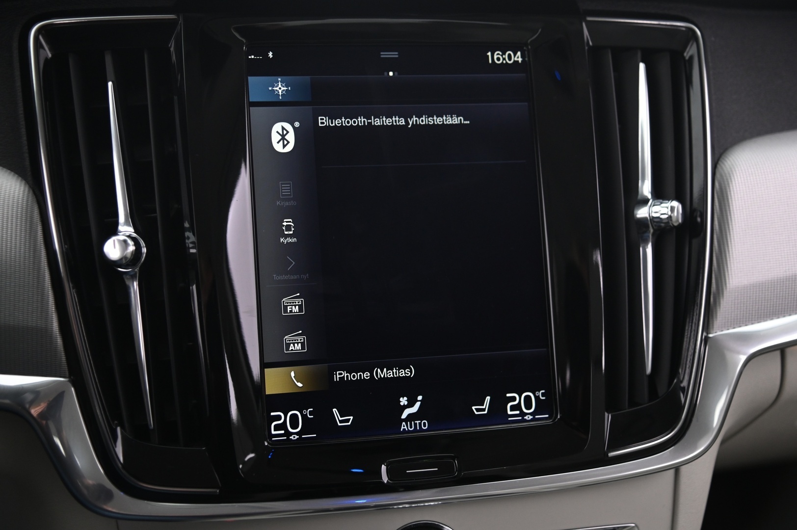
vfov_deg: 28.0
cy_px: 265
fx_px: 1062
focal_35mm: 48
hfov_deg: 41.1
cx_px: 398
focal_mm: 48
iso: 2000
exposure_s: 1/15
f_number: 4
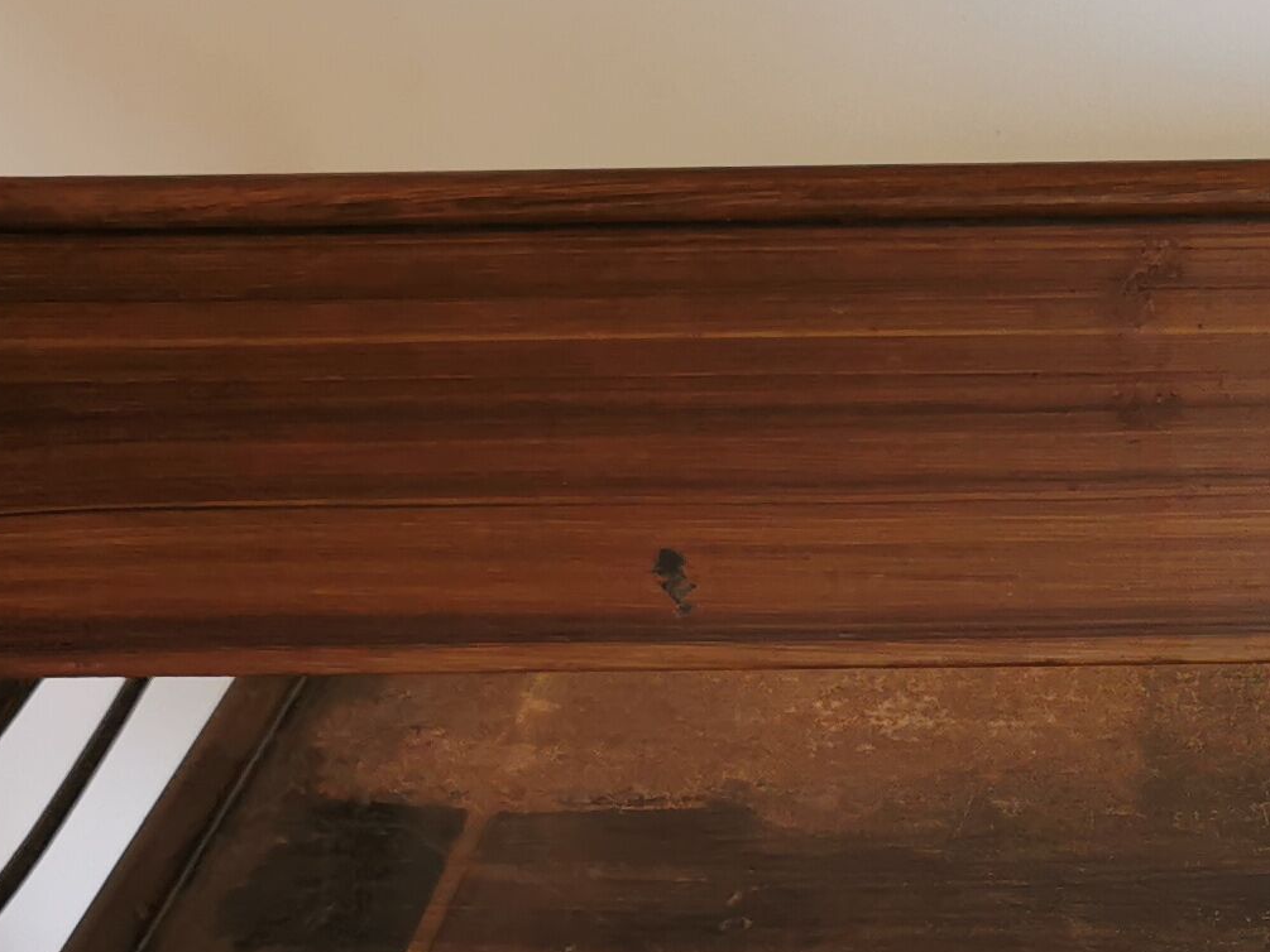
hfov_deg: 19.5
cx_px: 1237
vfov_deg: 14.9
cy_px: 870
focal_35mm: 98
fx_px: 3596
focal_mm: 5.56
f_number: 1.6
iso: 125
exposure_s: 1/50
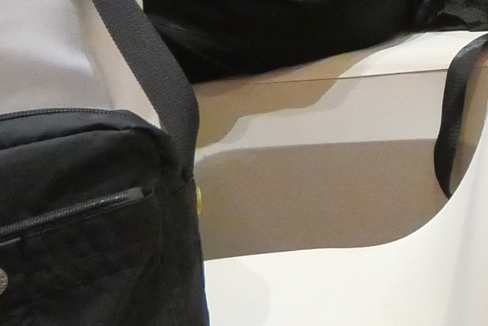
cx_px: 1305
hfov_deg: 11.5
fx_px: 1817
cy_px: -272
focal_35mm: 134
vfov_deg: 9.7
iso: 3200
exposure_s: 1/125
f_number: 3.5
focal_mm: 12
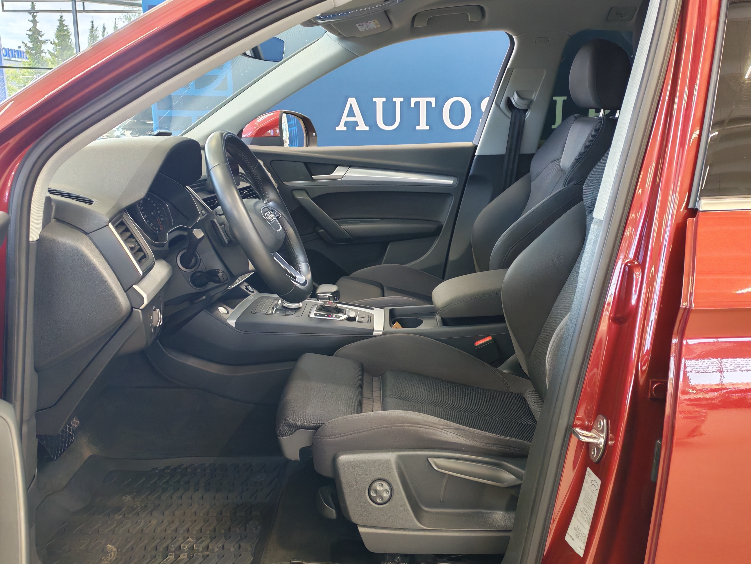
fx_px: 738
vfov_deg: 41.8
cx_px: 376
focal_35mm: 34
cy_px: 282
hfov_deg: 54.0
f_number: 1.9
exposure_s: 1/100
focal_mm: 6.12
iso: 500
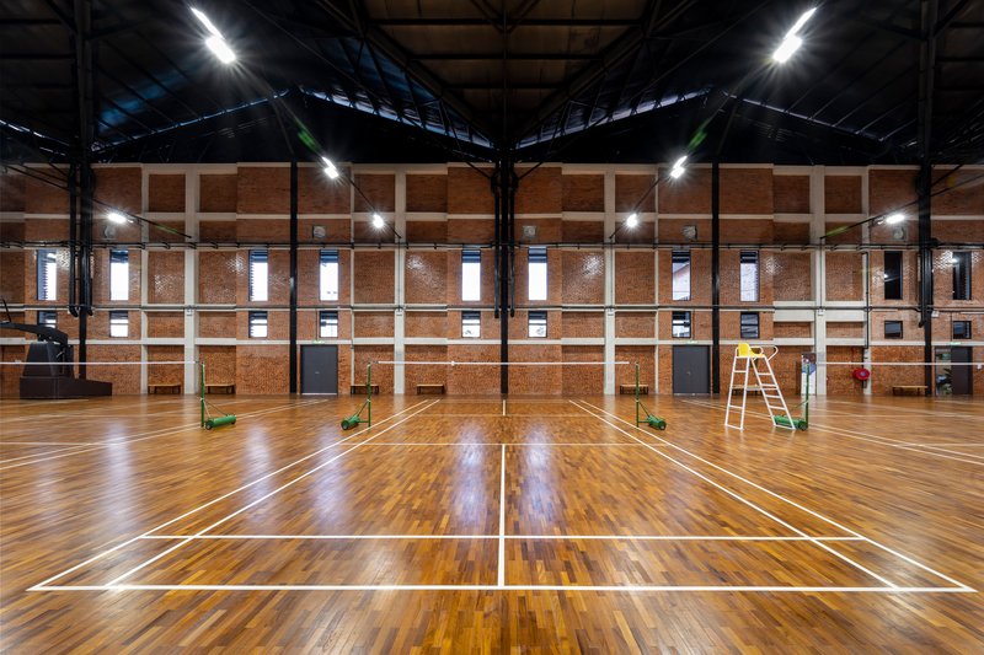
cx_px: 492
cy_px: 328
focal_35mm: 14
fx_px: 383
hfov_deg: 104.3
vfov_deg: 81.2
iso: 100
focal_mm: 14
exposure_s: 1/2
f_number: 13
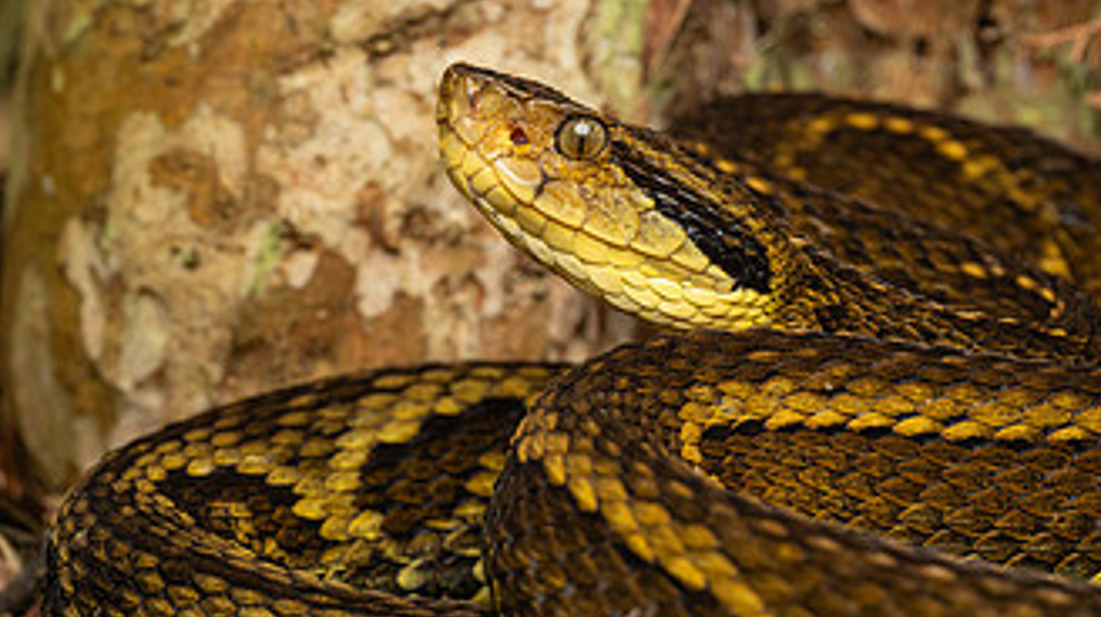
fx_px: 6127
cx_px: 636
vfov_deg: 5.8
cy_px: 395
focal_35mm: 210
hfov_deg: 10.3
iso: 640
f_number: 8
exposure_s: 1/200
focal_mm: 105
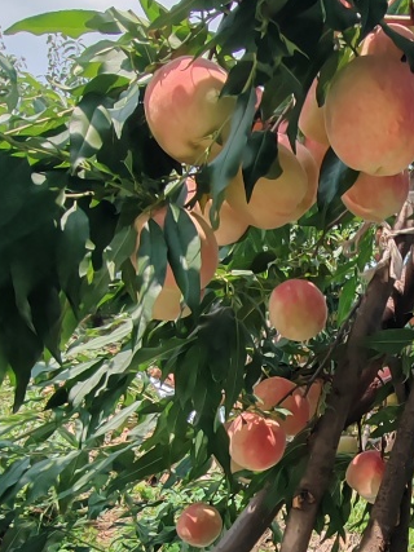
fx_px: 638
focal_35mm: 40
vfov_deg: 43.4
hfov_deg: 32.2
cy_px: 479
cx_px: 441
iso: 100
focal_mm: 1.68
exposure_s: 1/1400
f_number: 2.2
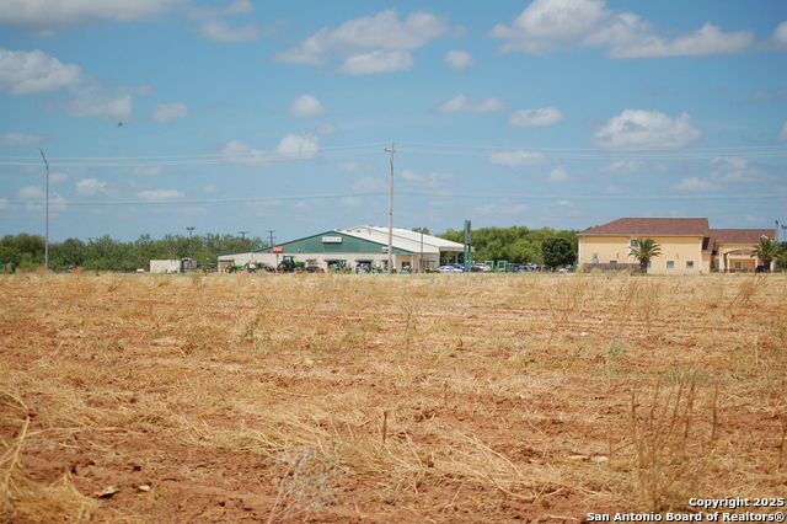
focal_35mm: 82
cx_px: 394
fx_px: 1803
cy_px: 262
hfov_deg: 24.6
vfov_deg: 16.5
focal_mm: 55
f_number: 4.5
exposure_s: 1/2000
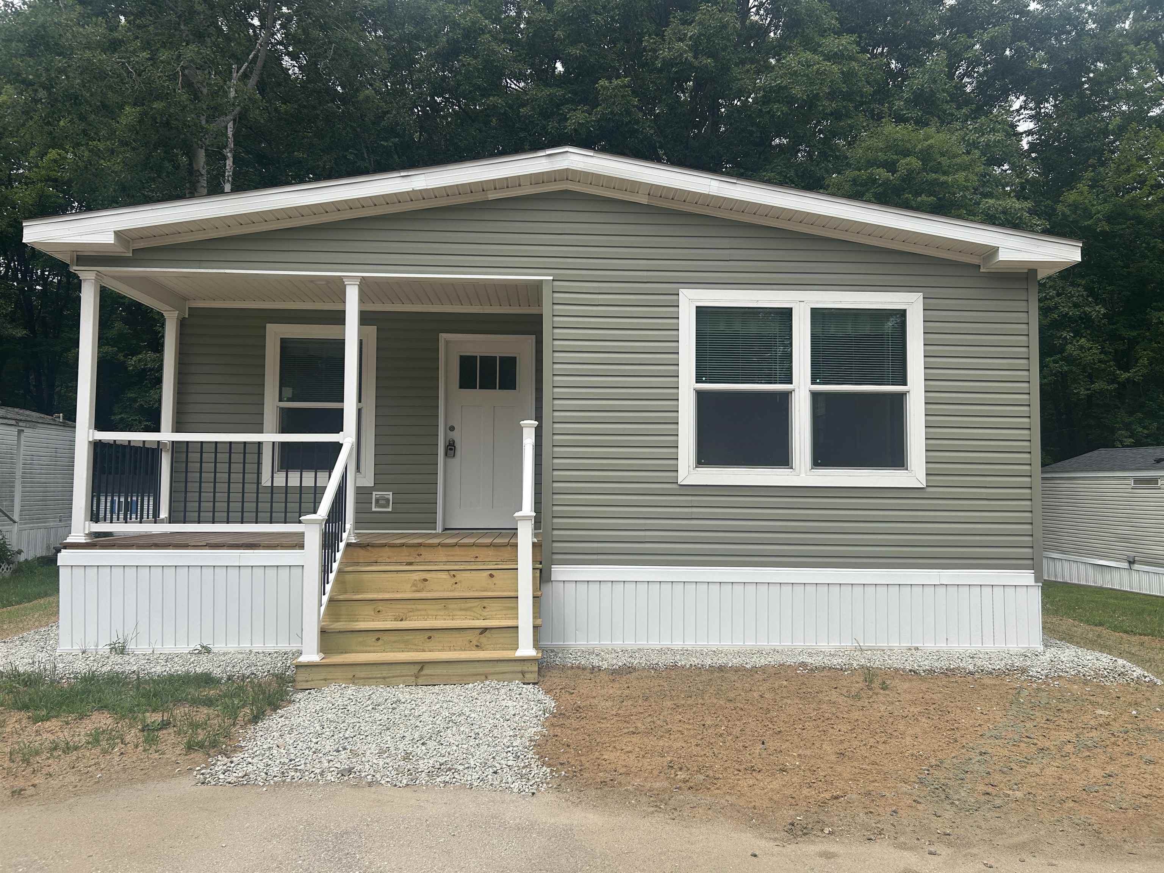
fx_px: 874
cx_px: 582
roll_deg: -0.2
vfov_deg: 53.1
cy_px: 436
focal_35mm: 26
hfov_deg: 67.3
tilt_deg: +3.1
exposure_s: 1/4444
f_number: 1.5
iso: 50
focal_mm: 5.7
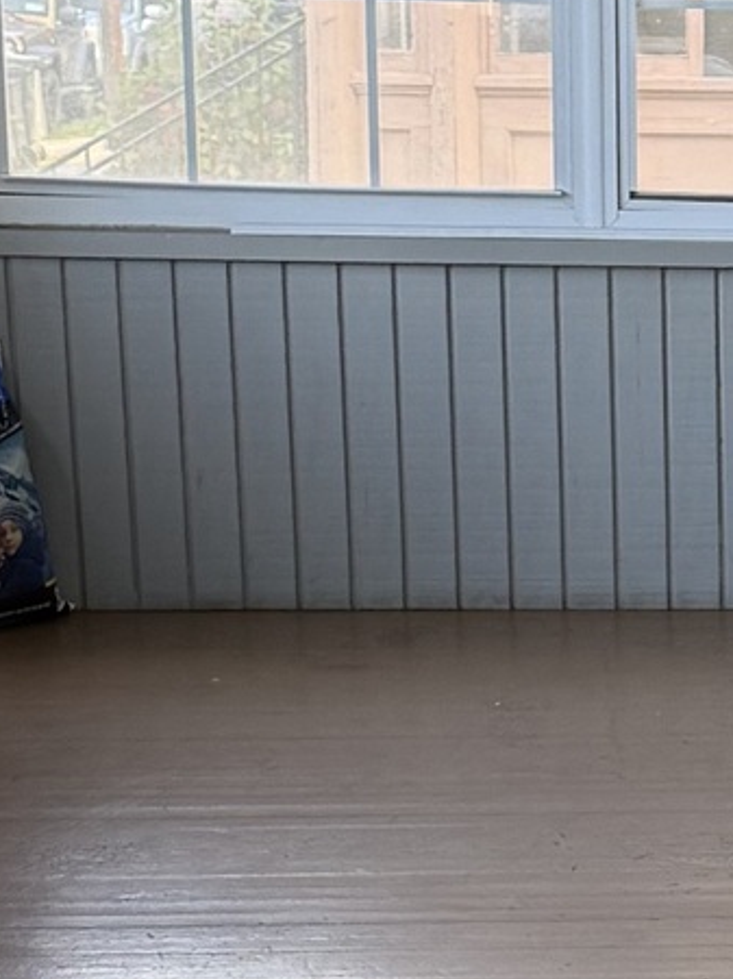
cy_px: 698
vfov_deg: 16.0
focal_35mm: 123
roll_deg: -1.0
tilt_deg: -12.7
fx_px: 3476
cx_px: 1024
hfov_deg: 11.6
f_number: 1.78
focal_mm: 6.76
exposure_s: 1/121
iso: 125
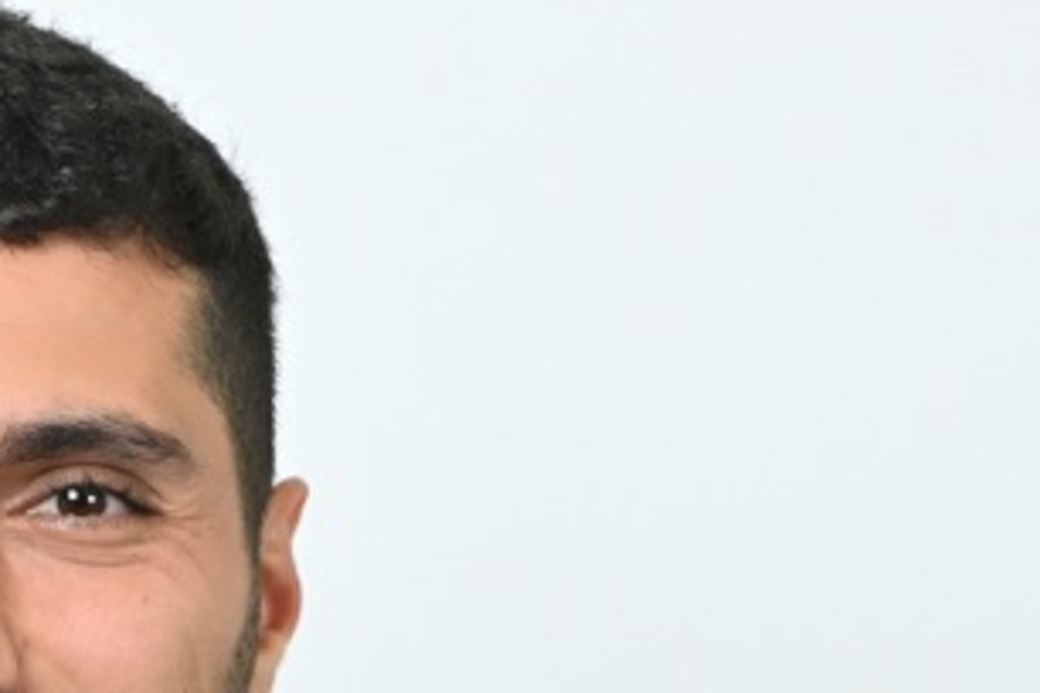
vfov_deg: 3.7
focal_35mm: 374
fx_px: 10804
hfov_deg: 5.5
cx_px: -75
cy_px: 842
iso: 400
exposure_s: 1/200
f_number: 7.1
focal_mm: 85
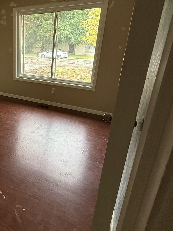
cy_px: 100
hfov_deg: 49.8
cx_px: 23
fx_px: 167
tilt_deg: -17.2
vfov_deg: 69.1
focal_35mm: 25
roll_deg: -0.6
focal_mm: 2.22
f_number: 2.2
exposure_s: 1/99
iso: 250
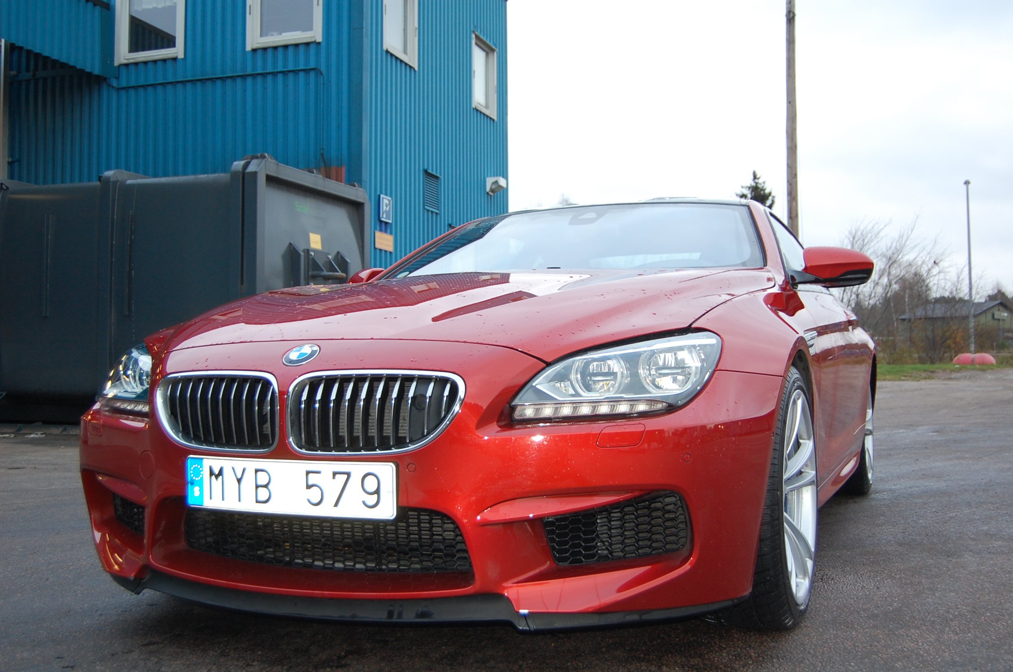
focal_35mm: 39
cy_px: 336
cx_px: 506
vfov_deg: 34.1
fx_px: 1096
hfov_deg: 49.6
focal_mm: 26
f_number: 4
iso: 400
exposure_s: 1/125
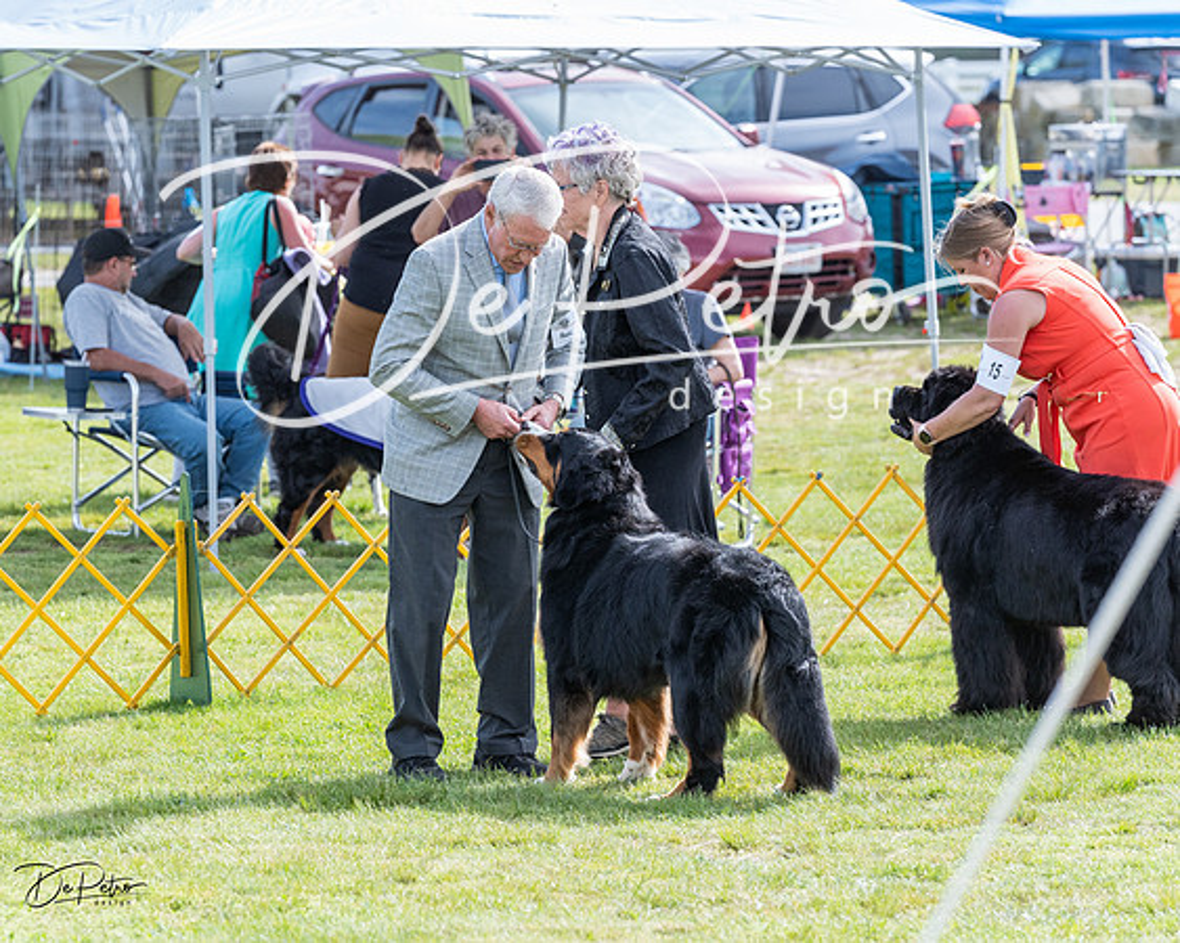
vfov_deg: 7.7
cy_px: 450
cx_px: 504
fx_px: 6986
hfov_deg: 9.7
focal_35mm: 200
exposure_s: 1/1250
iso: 1000
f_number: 5.6
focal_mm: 167
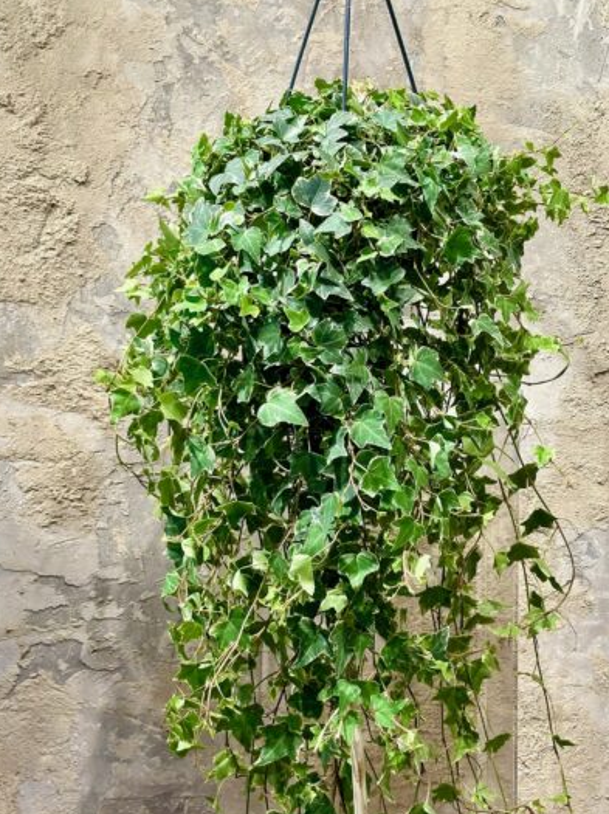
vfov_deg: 31.7
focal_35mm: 61
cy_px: 432
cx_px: 330
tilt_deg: -12.3
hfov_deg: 24.0
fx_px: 1433
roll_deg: +0.6
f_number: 1.78
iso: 64
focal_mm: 6.86
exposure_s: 1/100
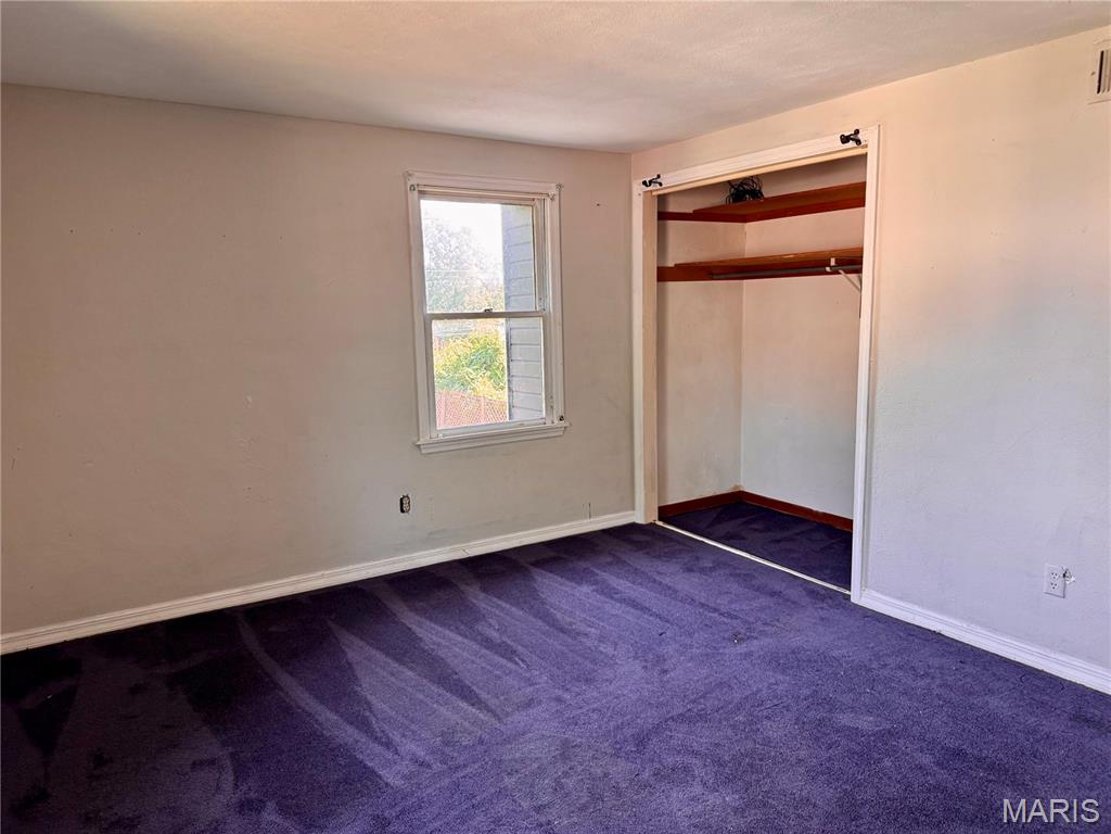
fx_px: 770
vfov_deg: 56.8
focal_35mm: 24
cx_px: 556
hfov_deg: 71.6
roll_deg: +1.0
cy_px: 417
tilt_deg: -10.6
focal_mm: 6.76
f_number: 1.78
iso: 160
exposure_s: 1/121
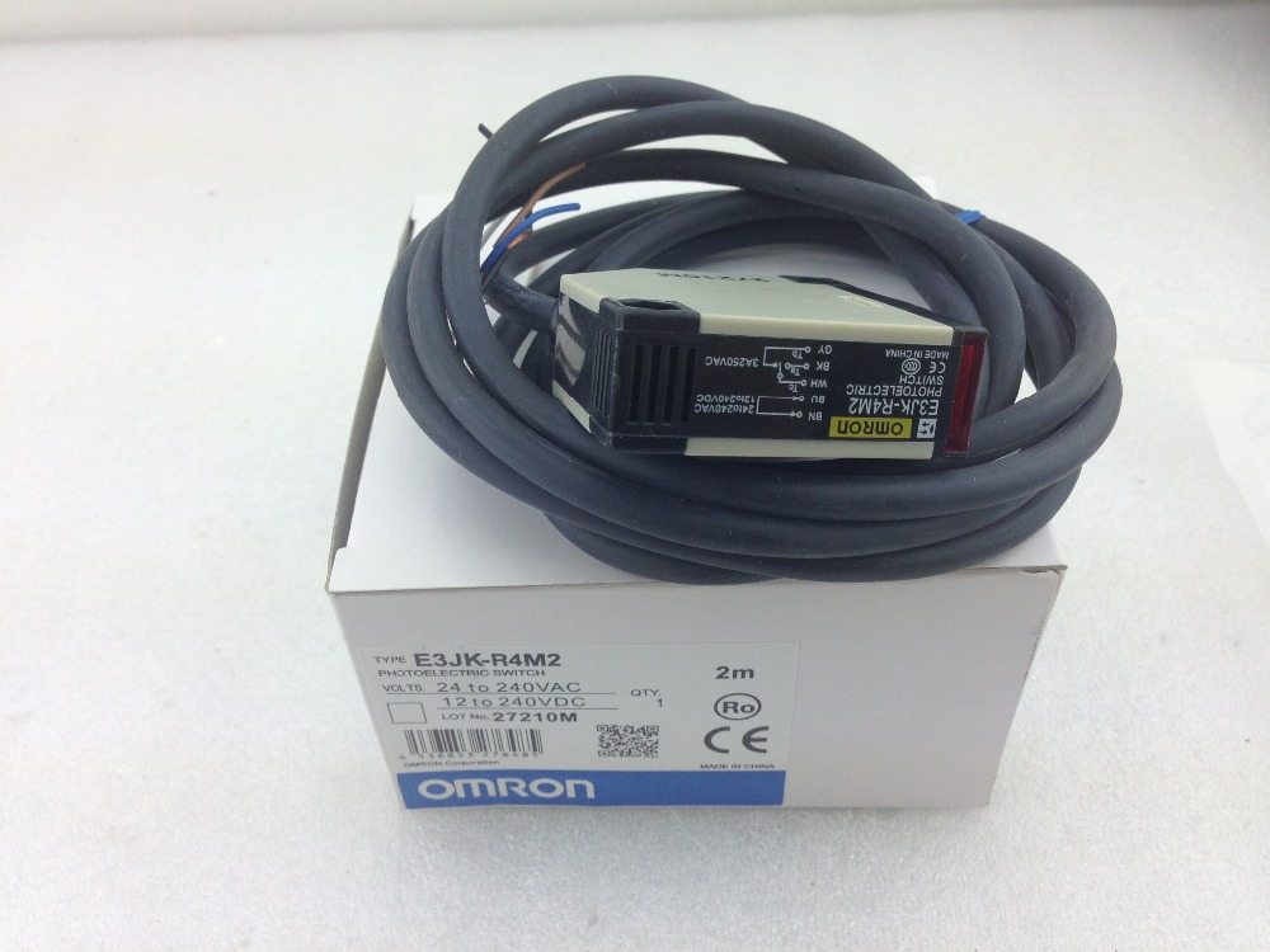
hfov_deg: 55.4
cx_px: 635
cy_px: 476
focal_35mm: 33
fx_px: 1211
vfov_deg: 42.9
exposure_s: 1/146
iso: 50
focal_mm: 4.13
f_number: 2.4
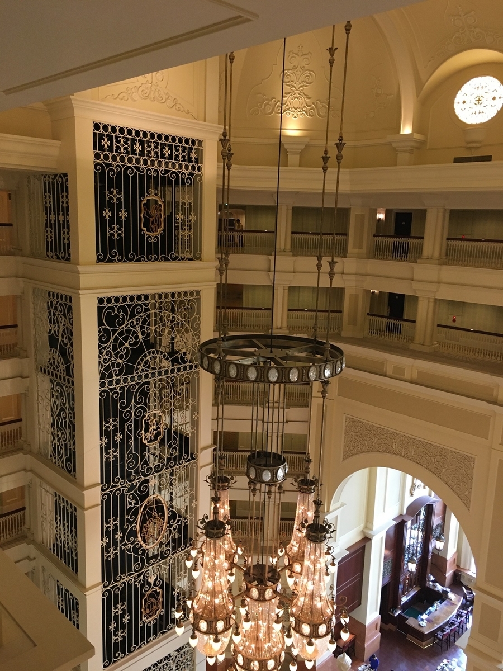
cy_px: 336
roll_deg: -1.9
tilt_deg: -9.4
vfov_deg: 61.7
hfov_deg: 48.2
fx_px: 562
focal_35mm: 29
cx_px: 252
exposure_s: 1/30
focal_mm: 4.15
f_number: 2.2
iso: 125
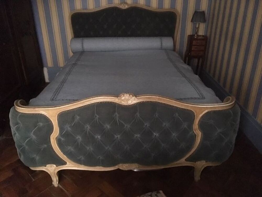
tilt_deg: -26.7
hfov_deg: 61.7
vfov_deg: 48.2
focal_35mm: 29
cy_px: 98
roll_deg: +0.4
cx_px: 131
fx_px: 219
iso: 2000
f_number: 2.2
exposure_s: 1/17
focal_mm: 4.15
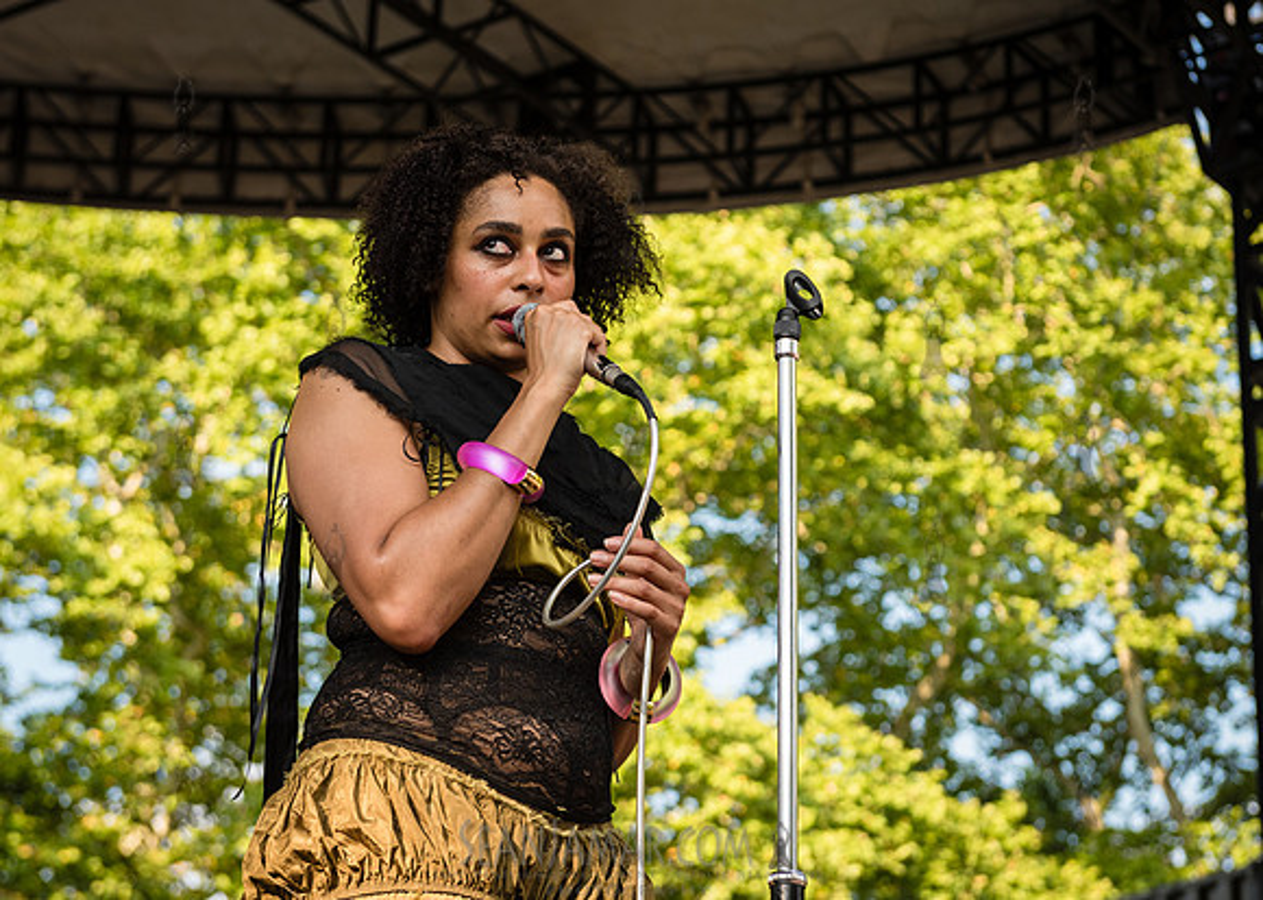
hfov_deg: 22.1
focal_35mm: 90
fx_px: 3231
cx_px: 765
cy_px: 384
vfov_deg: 15.8
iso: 400
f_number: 4.5
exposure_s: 1/400
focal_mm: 70
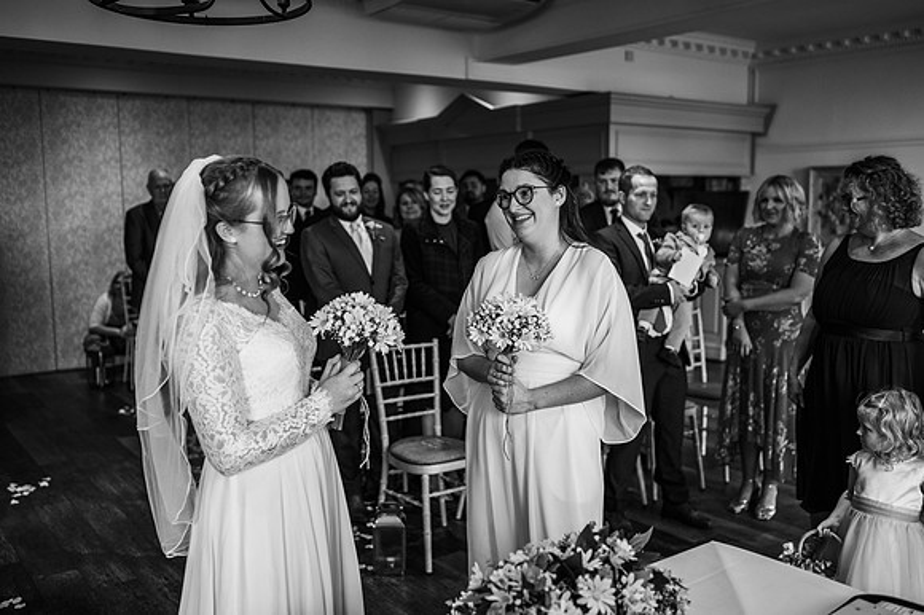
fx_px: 898
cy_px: 308
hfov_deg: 54.5
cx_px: 462
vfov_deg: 37.8
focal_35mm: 35
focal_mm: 35
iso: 200
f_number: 2.2
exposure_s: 1/200
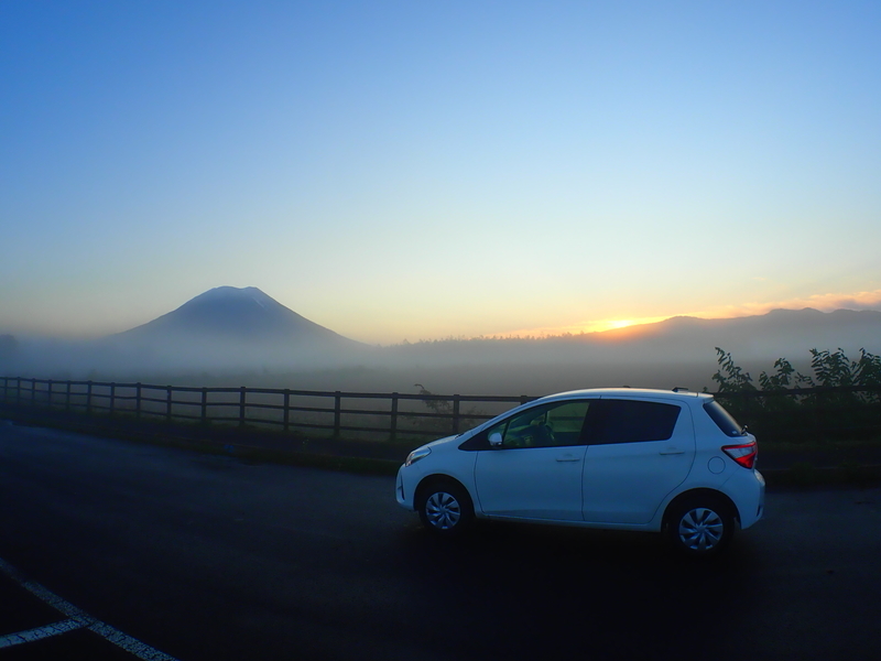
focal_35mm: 28
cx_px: 440
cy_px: 330
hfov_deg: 63.4
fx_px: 713
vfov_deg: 49.7
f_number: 3.2
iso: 100
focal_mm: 5.14
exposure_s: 1/320
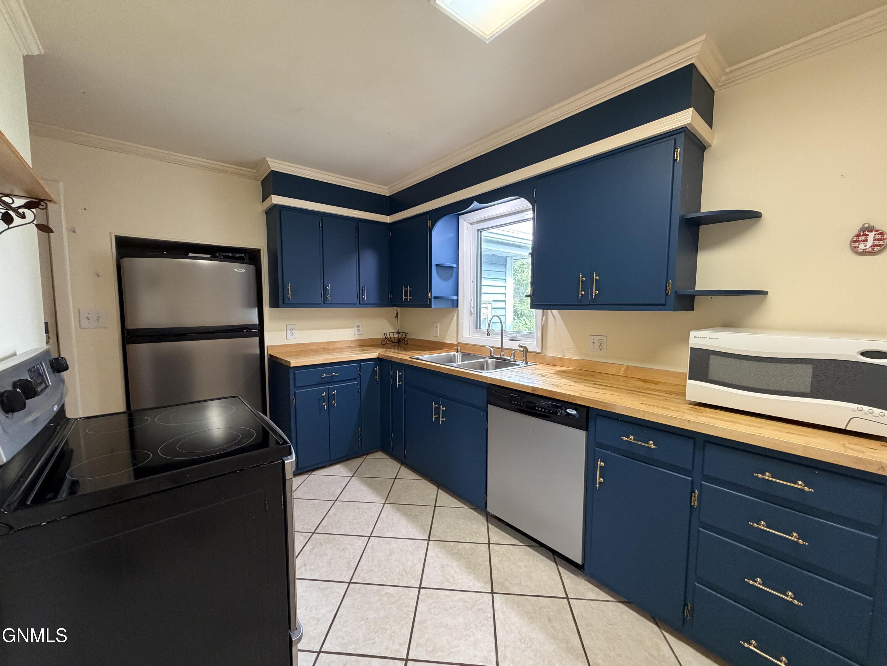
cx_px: 444
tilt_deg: -4.7
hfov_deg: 102.1
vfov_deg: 85.7
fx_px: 359
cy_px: 333
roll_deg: +0.4
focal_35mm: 14
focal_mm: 2.22
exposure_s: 1/60
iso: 500
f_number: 2.2
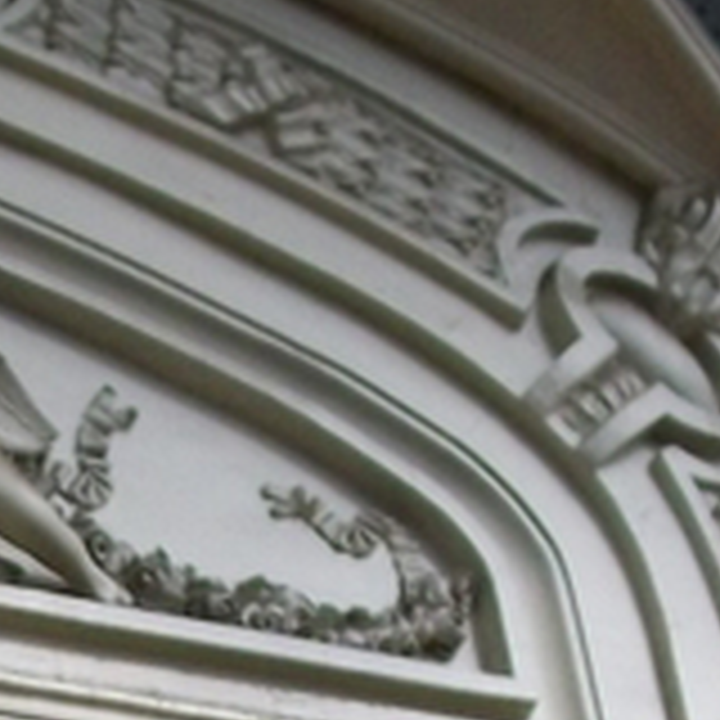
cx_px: -315
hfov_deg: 6.2
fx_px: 6565
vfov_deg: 6.1
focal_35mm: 279
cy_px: 1406
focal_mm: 9.4
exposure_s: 1/200
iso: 80
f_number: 3.4
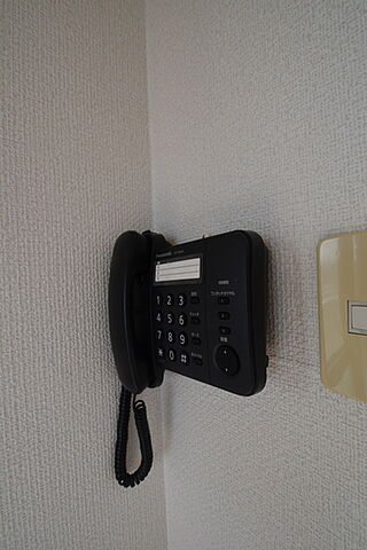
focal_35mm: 15
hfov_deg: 77.3
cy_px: 275
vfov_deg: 100.4
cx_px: 184
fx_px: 229
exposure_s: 1/60
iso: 360
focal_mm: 10
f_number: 8
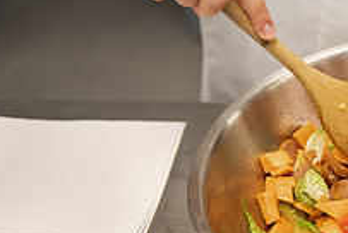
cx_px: 420
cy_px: 201
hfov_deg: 14.5
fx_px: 1326
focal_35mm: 137
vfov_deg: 10.0
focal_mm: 48
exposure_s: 1/200
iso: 640
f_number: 2.8
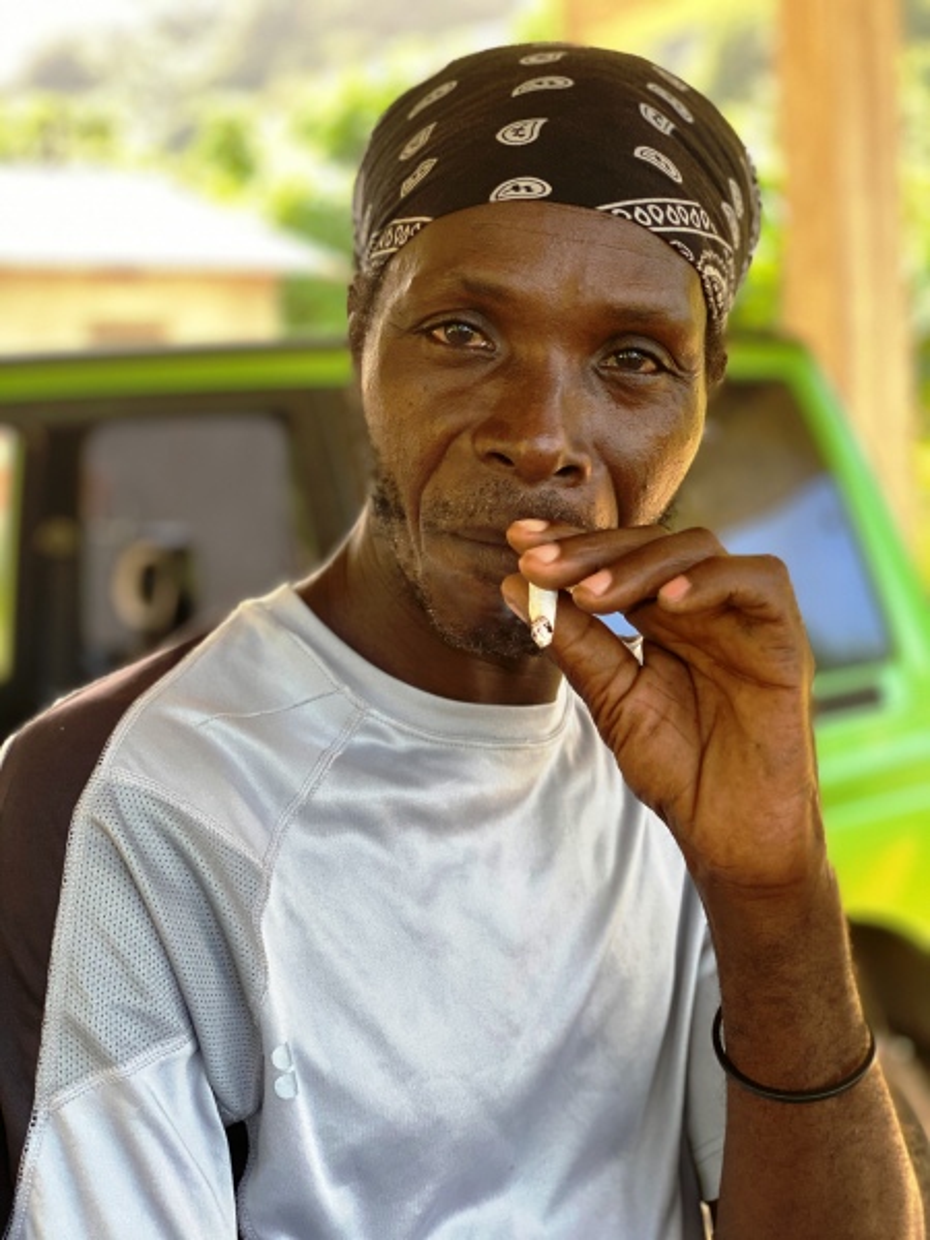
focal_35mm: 52
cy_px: 620
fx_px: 1863
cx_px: 465
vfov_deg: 36.8
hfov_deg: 28.0
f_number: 2
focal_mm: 6
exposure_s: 1/122
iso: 125
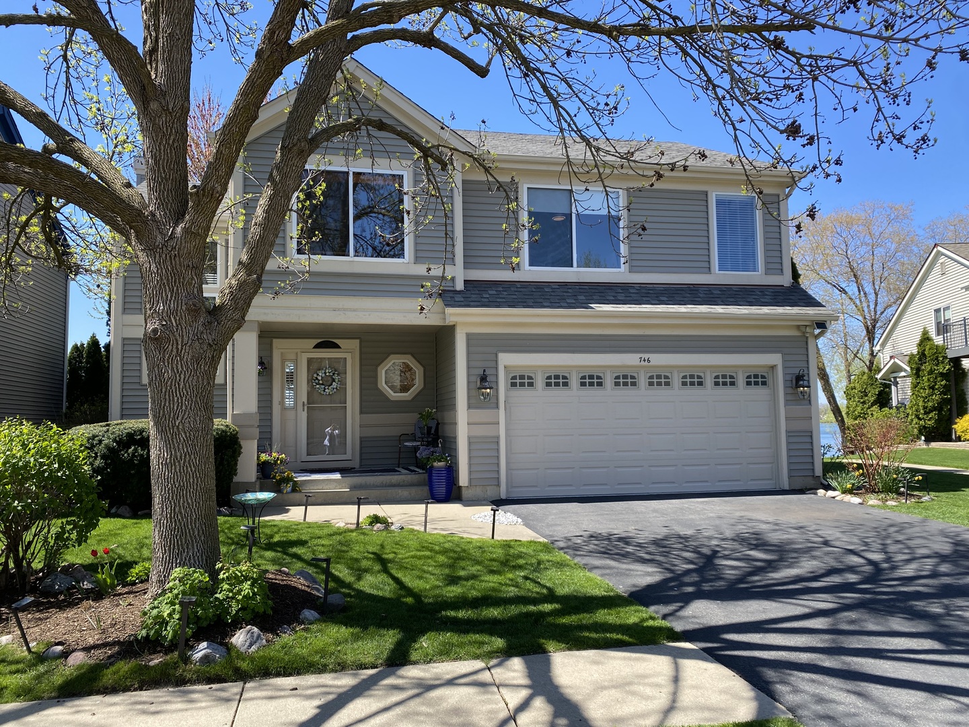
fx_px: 728
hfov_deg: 67.3
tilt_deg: +5.8
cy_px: 364
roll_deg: -0.1
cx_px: 484
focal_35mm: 26
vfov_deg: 53.1
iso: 32
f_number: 1.8
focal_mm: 4.25
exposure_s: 1/1043
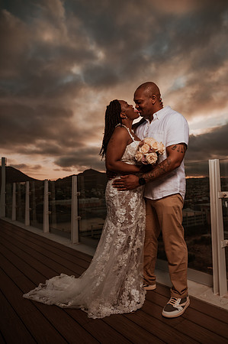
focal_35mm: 24
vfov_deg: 73.8
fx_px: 229
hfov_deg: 53.0
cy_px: 172
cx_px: 114
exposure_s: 1/1600
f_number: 4
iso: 160
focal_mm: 24
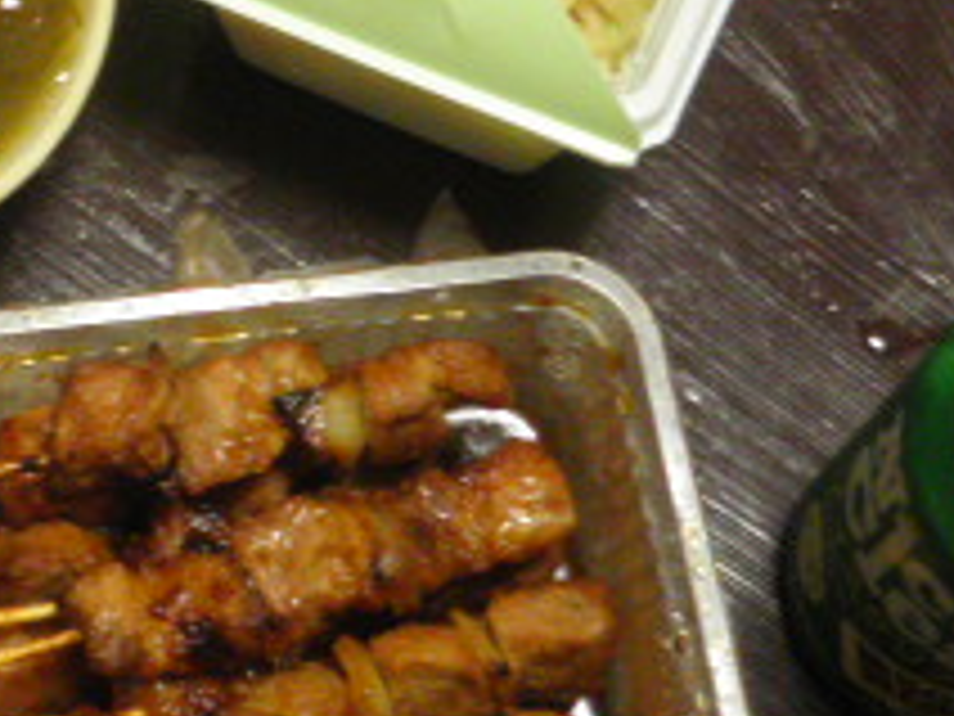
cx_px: -212
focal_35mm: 142
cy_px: 95
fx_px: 3913
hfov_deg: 13.5
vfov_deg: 10.4
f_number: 3.4
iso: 160
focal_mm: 8.3
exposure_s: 1/8
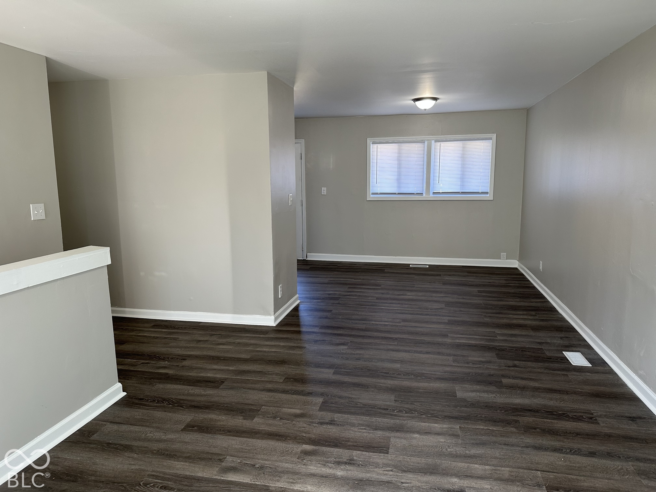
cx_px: 328
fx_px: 455
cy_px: 246
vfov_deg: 56.8
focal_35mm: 24
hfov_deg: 71.6
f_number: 1.78
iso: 125
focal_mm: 6.86
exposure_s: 1/120
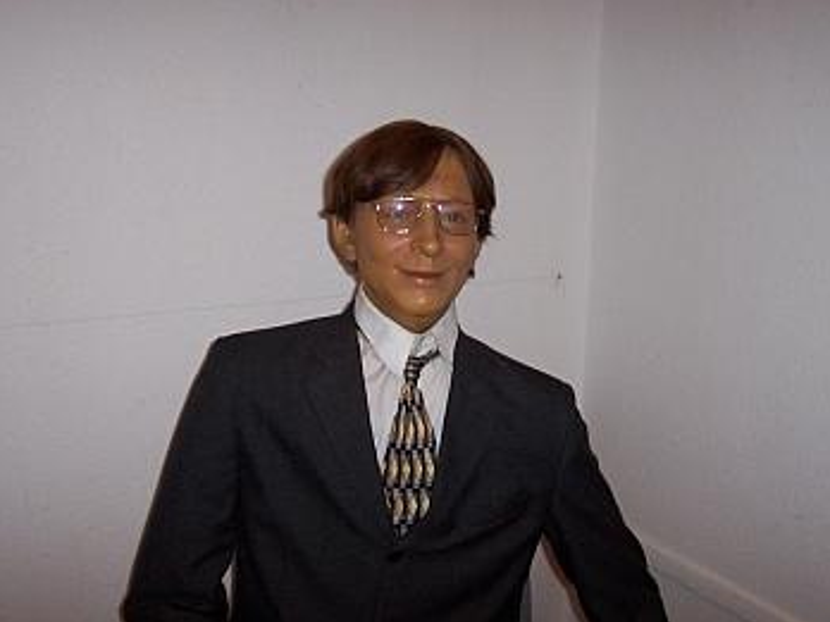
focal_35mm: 42
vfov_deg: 34.3
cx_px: 432
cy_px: 310
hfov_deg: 44.8
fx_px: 1007
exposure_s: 1/30
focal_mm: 8
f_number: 2.8
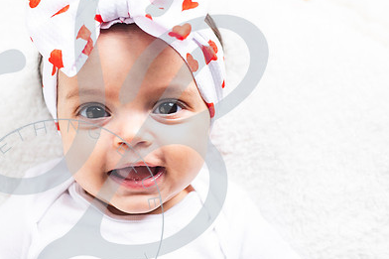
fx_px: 799
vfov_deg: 18.4
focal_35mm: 74
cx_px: 111
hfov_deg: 27.1
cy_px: 137
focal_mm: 50
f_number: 2.8
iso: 64
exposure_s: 1/200
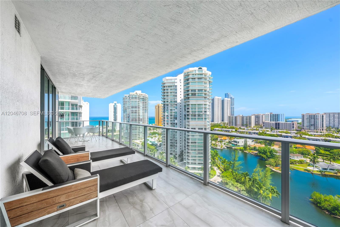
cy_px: 114
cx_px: 170
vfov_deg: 85.5
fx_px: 123
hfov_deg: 108.3
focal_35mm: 13
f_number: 8
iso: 100
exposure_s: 1/200
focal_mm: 13
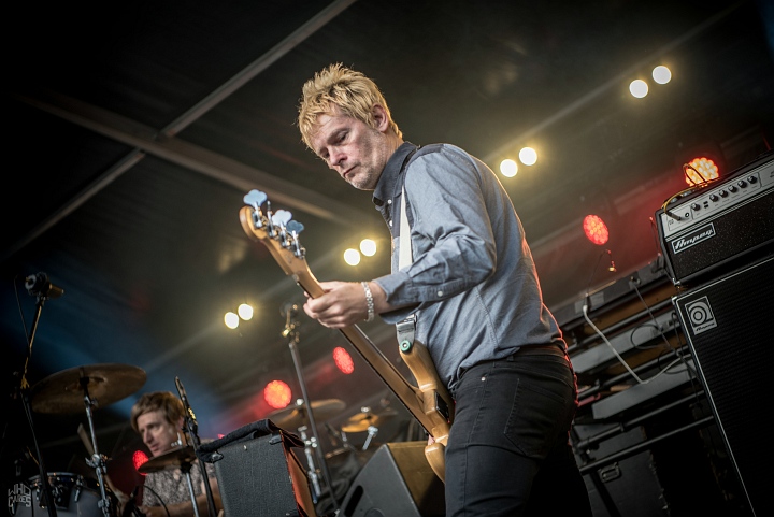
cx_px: 387
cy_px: 258
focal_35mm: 70
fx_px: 1506
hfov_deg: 28.8
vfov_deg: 19.5
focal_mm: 70
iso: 125
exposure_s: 1/100
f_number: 2.8
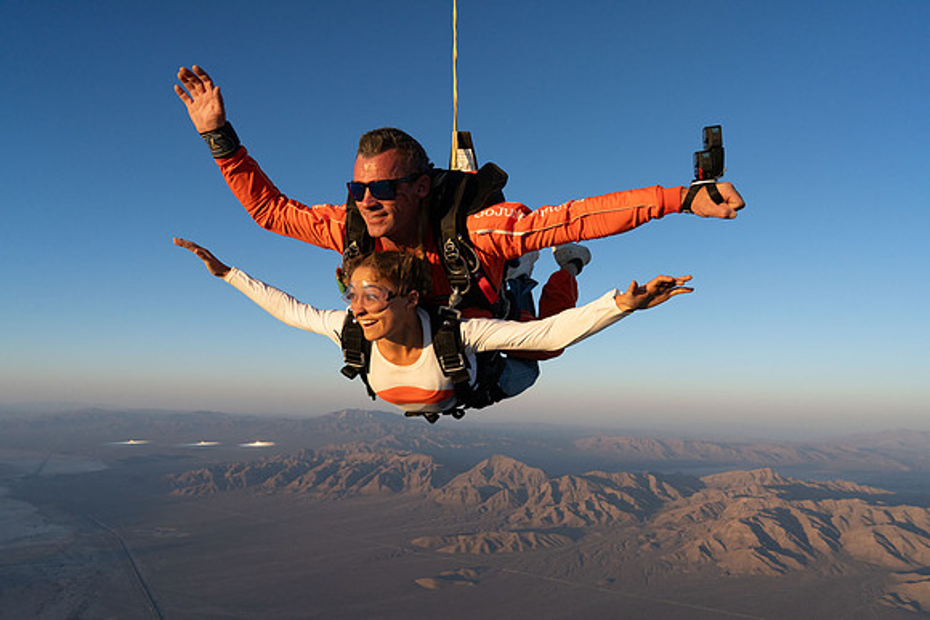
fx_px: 620
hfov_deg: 73.7
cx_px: 465
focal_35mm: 24
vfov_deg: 53.2
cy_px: 310
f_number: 7.1
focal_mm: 24
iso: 1250
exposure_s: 1/2000
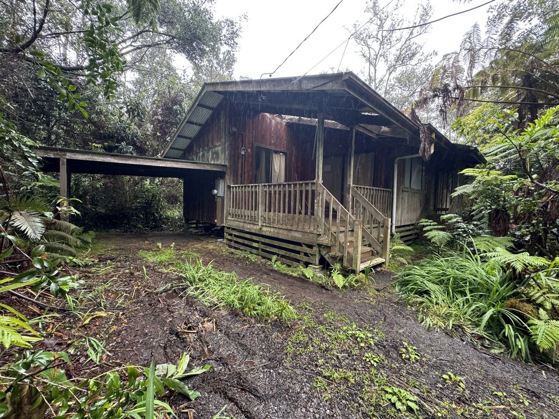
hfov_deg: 102.1
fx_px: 226
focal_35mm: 14
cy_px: 210
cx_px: 280
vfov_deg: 85.7
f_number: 2.2
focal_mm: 2.22
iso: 320
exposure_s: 1/99
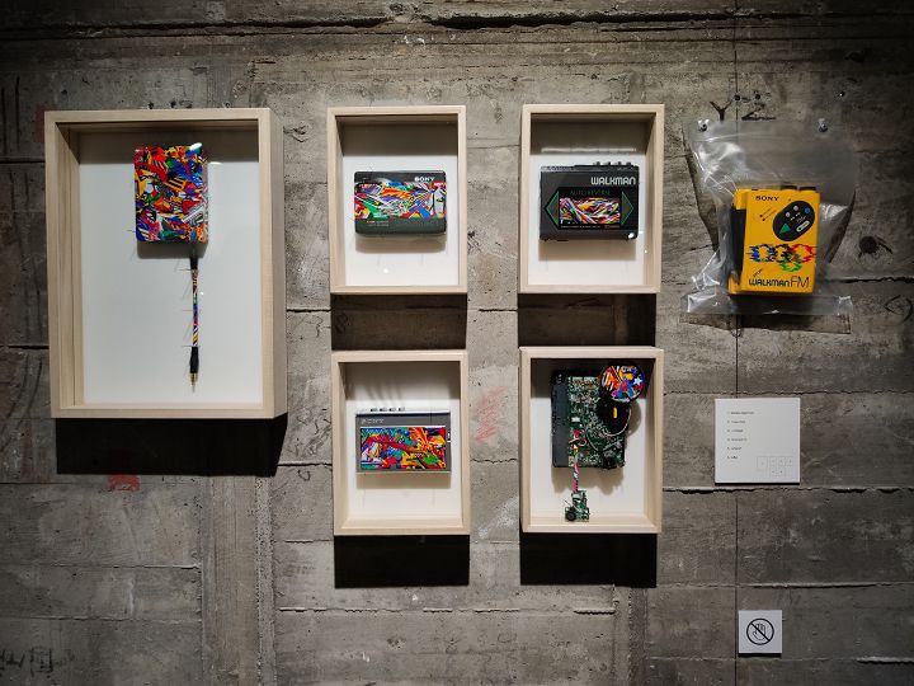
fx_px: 713
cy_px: 343
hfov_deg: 65.3
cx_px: 457
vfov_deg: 51.4
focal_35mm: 27
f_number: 1.75
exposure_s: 1/120
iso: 346
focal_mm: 4.75
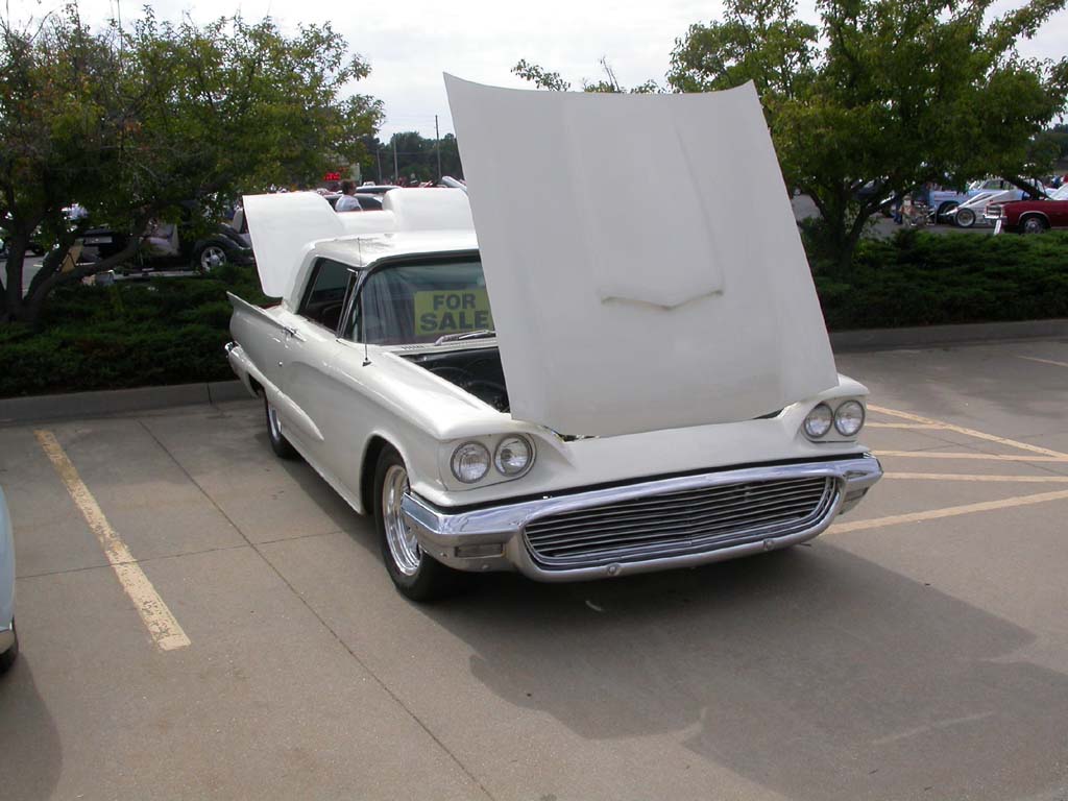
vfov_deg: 37.7
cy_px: 400
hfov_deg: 49.0
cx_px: 534
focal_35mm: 38
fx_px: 1172
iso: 100
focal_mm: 7.85
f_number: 7.5
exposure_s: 1/386
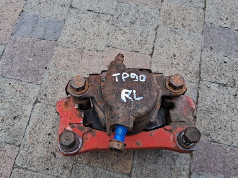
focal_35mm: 29
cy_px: 96
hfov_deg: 61.7
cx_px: 115
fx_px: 199
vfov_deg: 48.1
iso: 25
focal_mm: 3.98
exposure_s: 1/112
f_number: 1.8
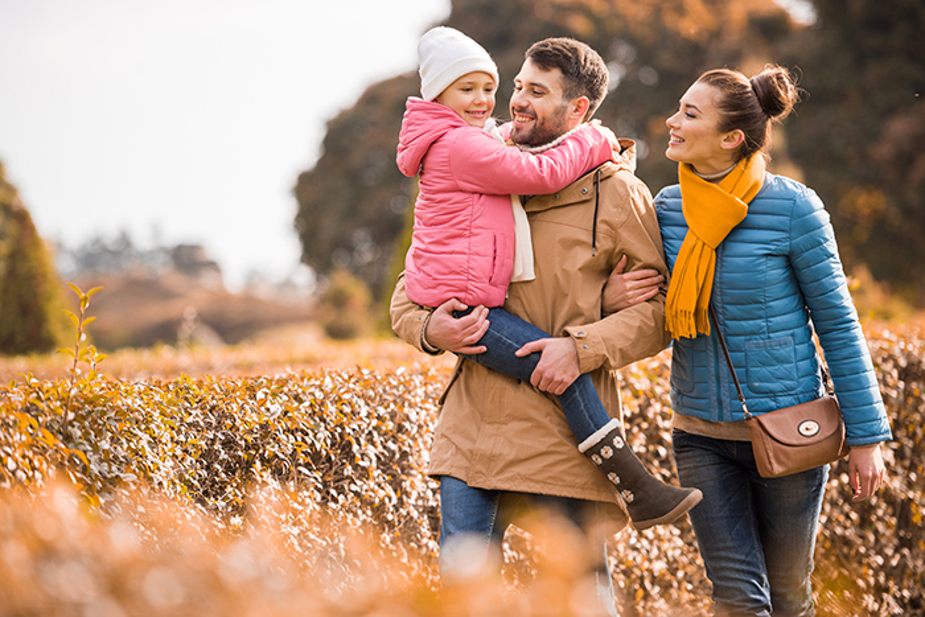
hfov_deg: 13.2
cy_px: 308
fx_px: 3983
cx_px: 462
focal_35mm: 155
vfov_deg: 8.9
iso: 200
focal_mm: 155
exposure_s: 1/1600
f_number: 2.8
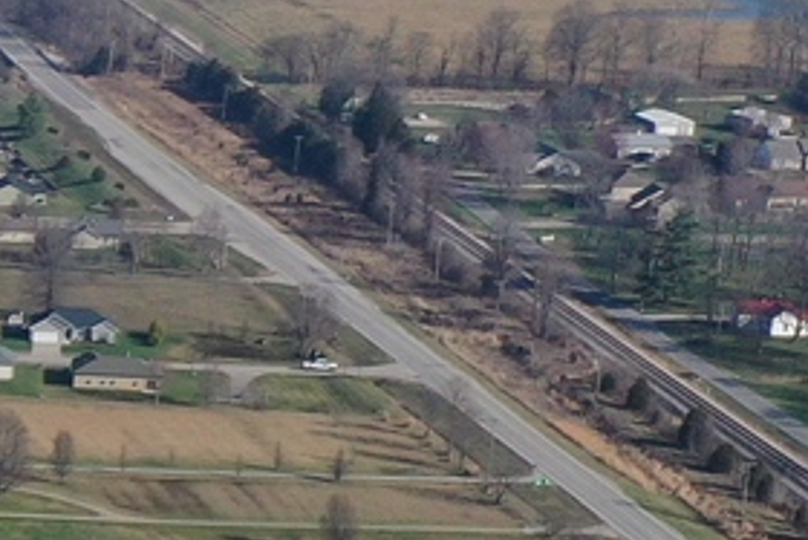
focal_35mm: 200
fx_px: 4491
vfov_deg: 6.8
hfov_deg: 8.6
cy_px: 700
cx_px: -1558
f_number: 4
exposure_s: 1/80
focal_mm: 10.26
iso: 100
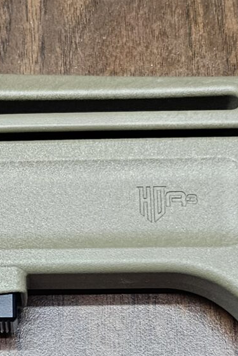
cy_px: 248
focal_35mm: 109
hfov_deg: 12.4
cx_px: -17
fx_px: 1080
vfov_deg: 18.7
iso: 160
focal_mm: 5.4
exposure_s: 1/120
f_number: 1.8
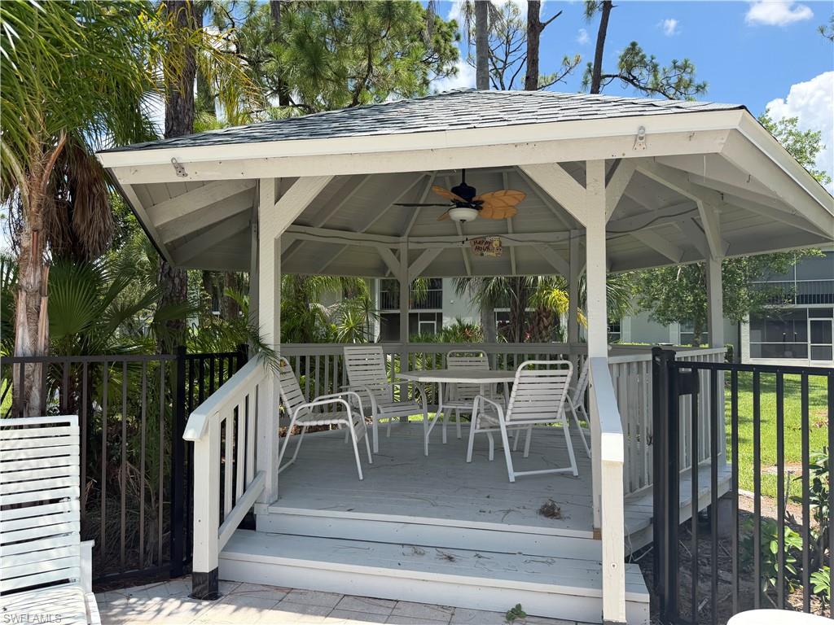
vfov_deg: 56.8
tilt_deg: -4.0
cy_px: 312
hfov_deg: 71.6
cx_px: 417
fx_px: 578
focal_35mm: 24
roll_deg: +0.4
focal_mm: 6.76
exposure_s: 1/3425
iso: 100
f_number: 1.78
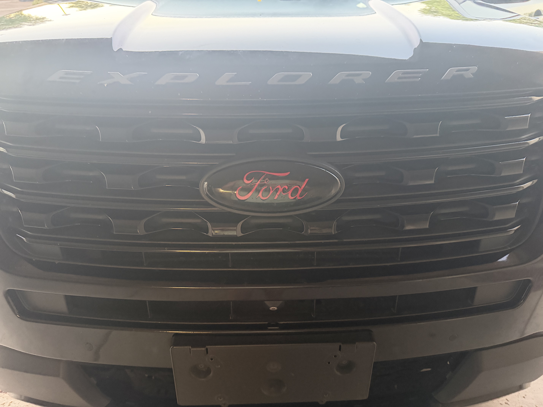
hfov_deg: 71.6
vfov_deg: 56.8
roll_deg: +1.3
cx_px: 272
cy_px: 204
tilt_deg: -29.9
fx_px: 376
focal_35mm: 24
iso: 1000
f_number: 1.78
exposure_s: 1/40
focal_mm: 6.76
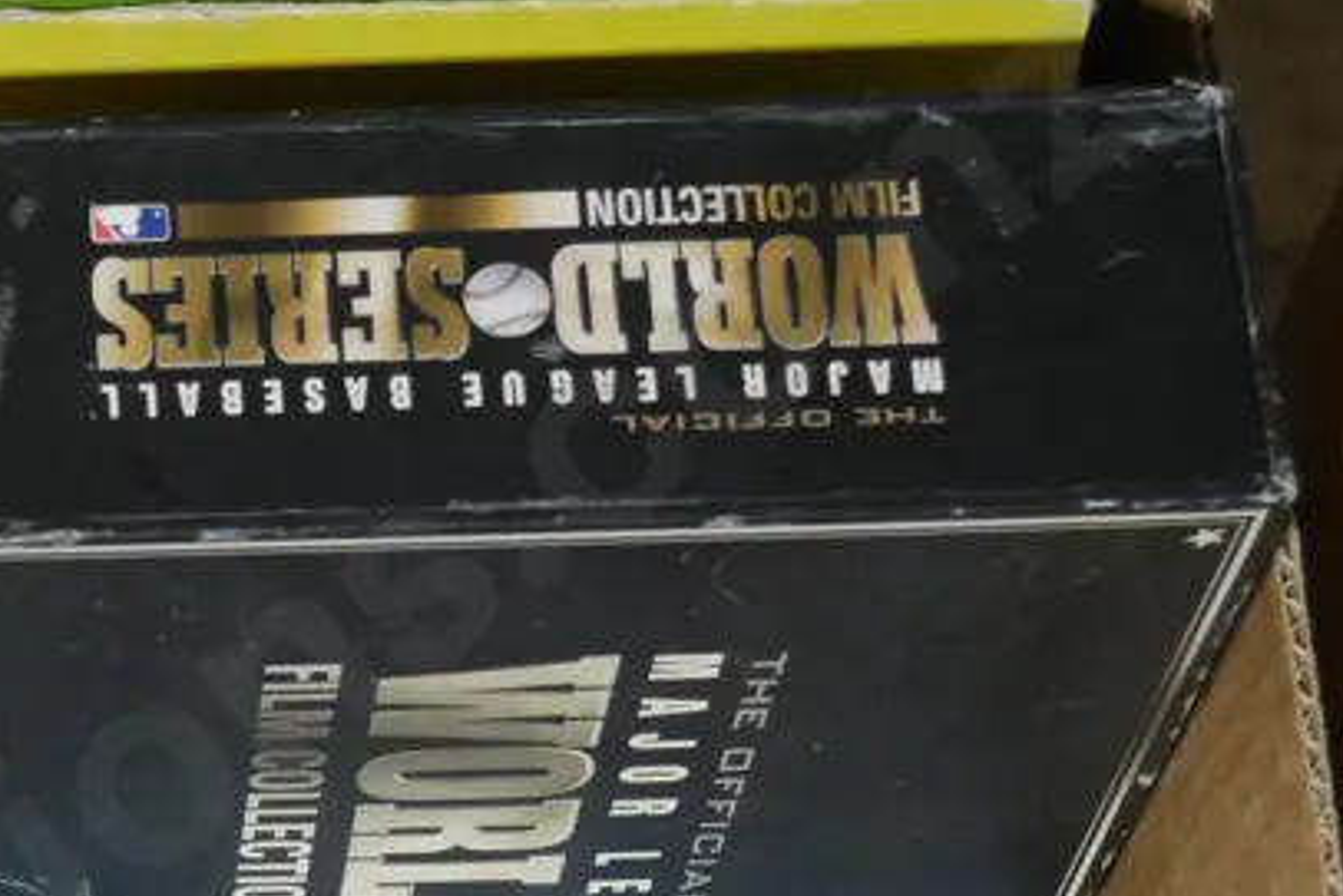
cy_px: 1081
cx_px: -241
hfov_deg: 15.1
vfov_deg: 10.3
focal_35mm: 131
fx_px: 4888
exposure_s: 1/60
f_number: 5.3
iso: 2500
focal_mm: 25
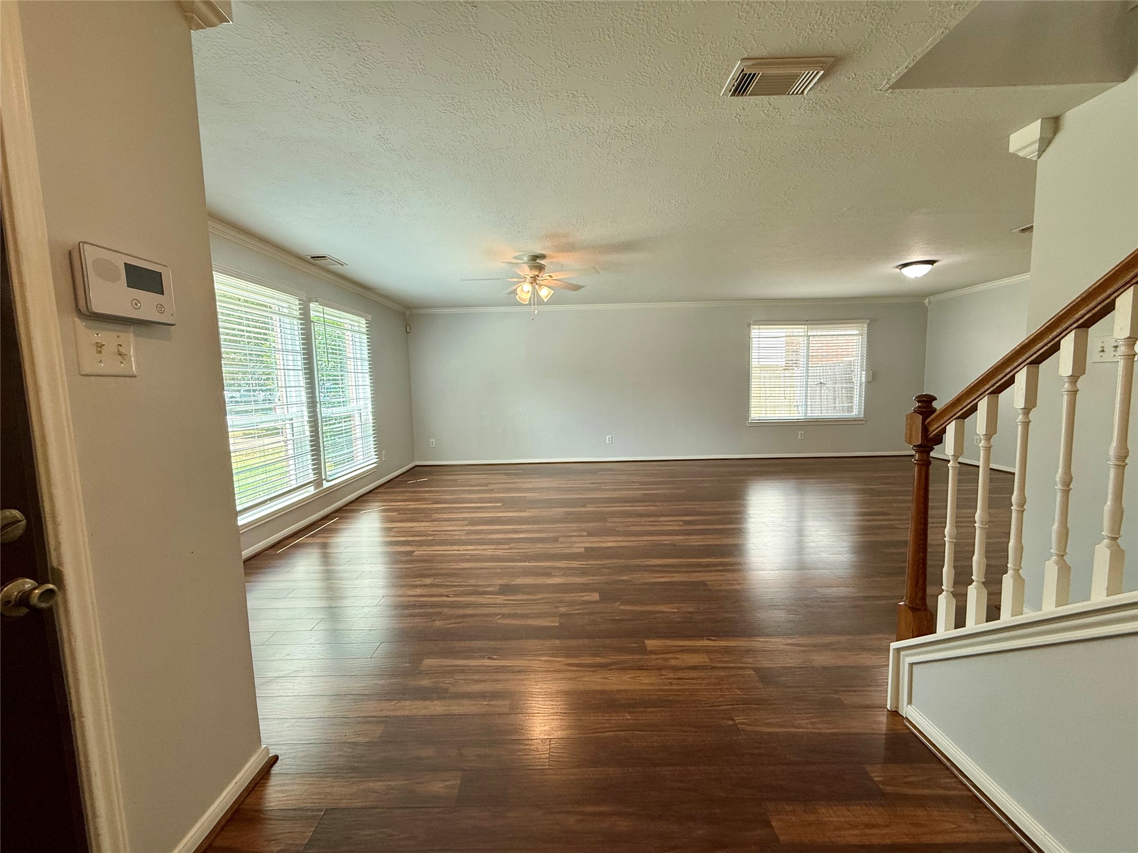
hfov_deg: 102.1
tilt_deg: -5.2
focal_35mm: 14
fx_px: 460
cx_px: 569
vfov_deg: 85.7
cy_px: 426
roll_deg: +1.6
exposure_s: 1/120
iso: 100
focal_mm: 2.22
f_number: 2.2
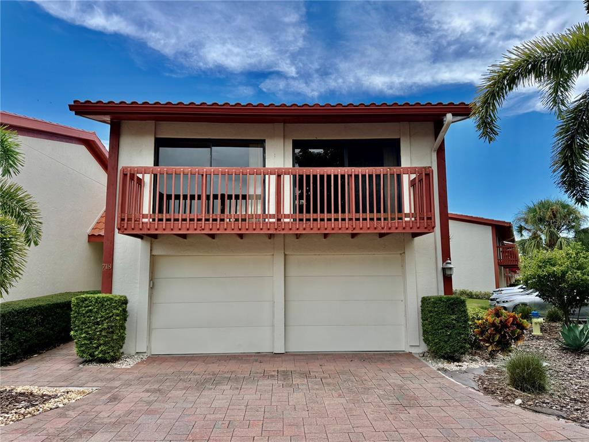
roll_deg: +0.0
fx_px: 408
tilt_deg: +8.1
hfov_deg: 71.6
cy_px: 221
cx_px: 294
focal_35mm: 24
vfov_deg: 56.8
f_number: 1.78
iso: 100
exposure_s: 1/1211
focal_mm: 6.76
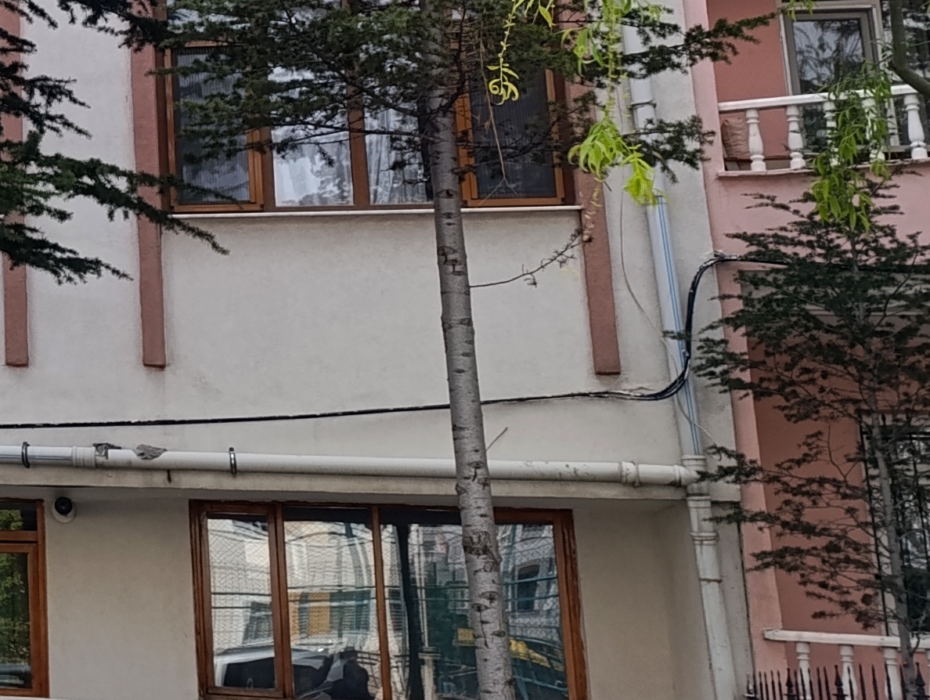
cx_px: -448
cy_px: -31
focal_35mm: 79
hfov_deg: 21.1
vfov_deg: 18.1
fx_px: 2125
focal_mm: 6.14
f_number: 1.6
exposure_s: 1/202
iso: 50
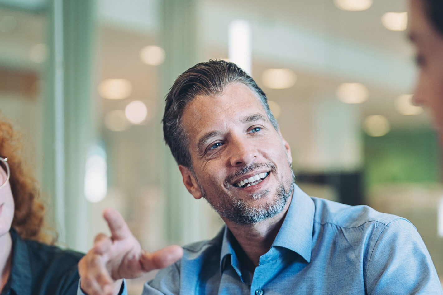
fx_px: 1107
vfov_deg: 15.1
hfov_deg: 22.6
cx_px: 204
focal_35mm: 90
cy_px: 248
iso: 400
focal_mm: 50
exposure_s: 1/320
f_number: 1.4
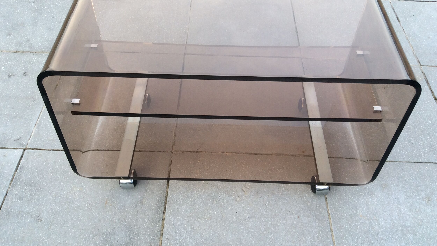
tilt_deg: -48.5
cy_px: 93
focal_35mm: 36
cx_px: 215
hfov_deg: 55.3
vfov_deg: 32.7
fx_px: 417
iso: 32
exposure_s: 1/135
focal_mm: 3.3
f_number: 2.4
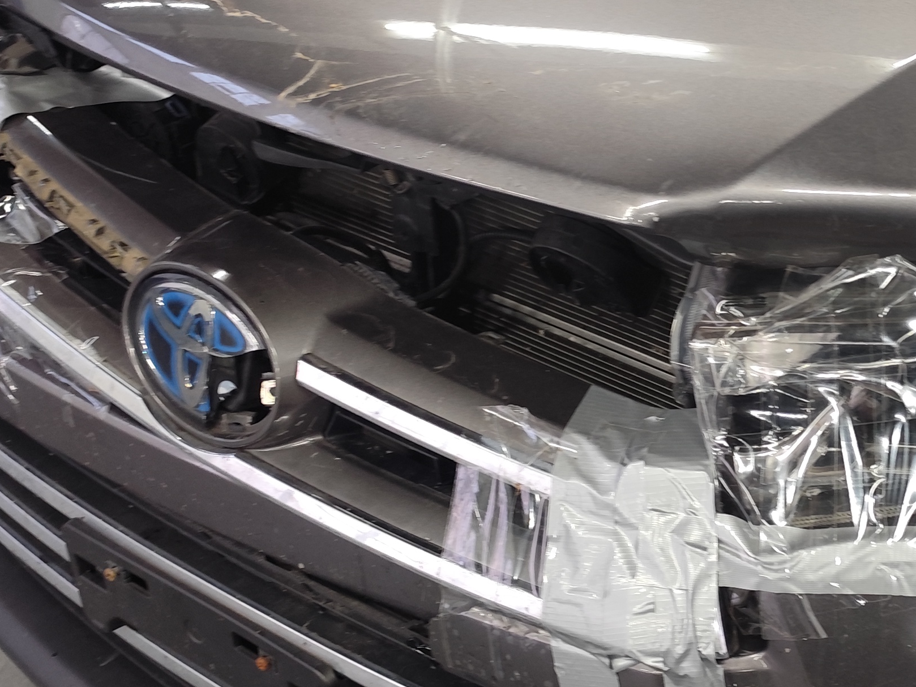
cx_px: 881
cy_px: 332
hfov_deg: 31.2
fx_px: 1535
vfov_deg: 25.2
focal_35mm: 58
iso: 800
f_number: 1.65
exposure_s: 1/30
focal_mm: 6.14
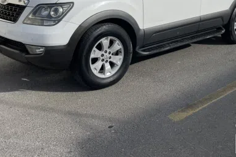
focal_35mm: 45
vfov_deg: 28.9
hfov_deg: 43.4
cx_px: 143
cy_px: 22
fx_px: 295
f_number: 1.6
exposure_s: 1/5556
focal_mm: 4.2
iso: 32
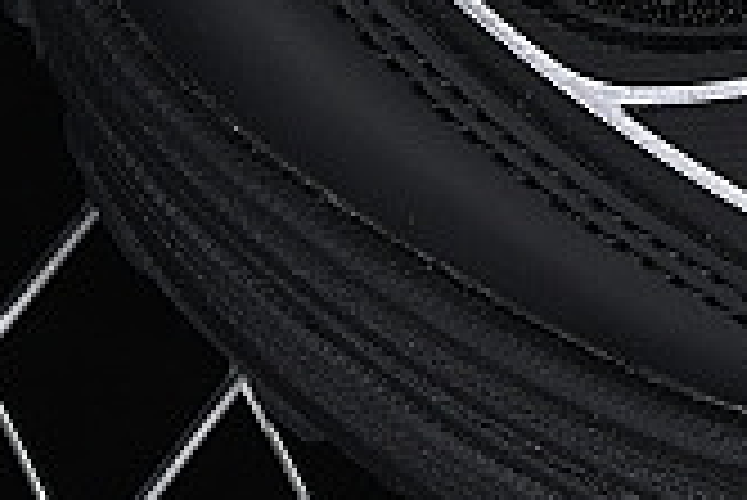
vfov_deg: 2.8
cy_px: -712
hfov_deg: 4.1
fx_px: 10135
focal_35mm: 488
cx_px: 1732
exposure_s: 1/60
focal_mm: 50
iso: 160
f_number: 6.3
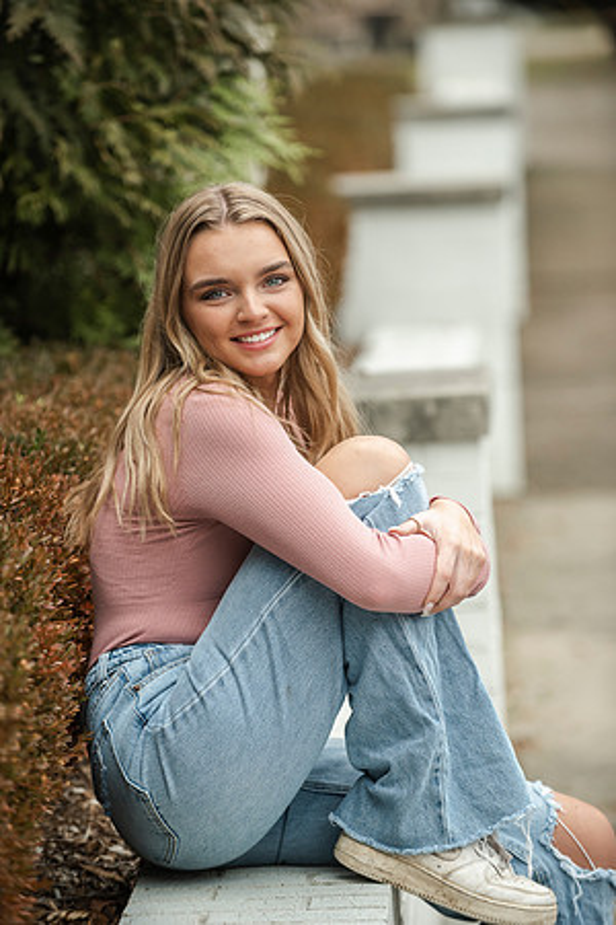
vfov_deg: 12.8
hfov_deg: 8.6
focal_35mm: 160
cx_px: 308
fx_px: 4106
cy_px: 462
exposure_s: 1/500
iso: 800
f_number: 3.5
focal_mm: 160
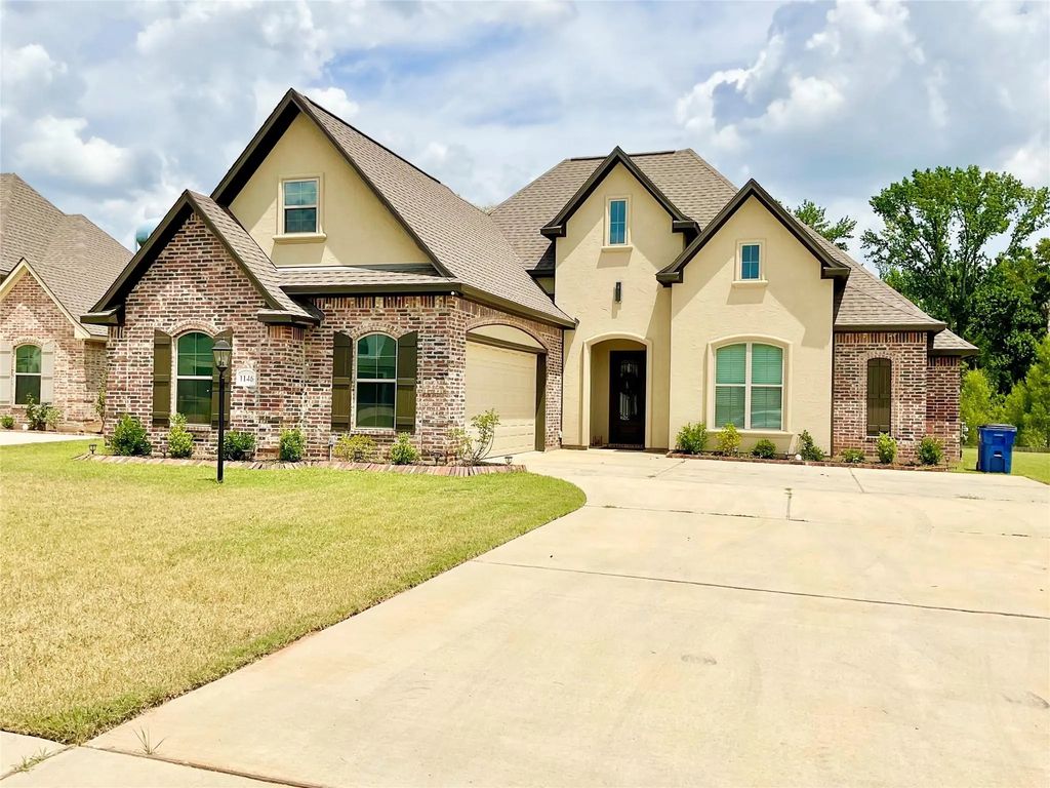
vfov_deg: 48.2
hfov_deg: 61.7
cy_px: 394
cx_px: 525
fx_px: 880
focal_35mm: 29
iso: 16
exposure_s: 1/4065
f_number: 1.8
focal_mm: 3
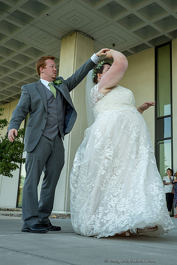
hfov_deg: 37.9
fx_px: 258
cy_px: 132
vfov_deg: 54.4
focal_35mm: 35
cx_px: 88
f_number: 5.6
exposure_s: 1/160
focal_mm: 35
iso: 320
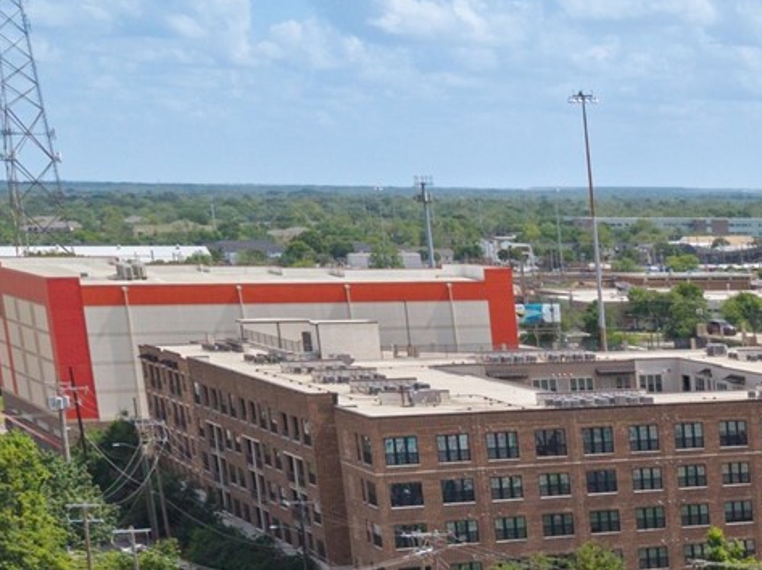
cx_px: 1340
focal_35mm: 104
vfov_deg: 13.4
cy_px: 860
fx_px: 2288
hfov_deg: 16.2
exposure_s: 1/40
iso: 100
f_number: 1.8
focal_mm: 8.67
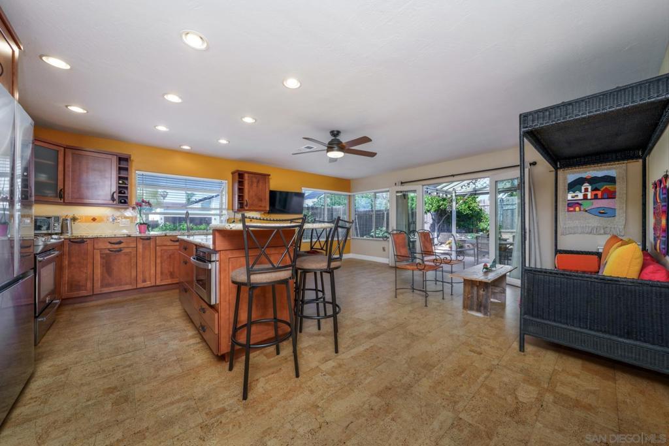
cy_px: 223
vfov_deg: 85.4
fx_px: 242
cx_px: 334
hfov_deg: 108.3
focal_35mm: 13
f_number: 8
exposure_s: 1/200
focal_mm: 13
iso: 800
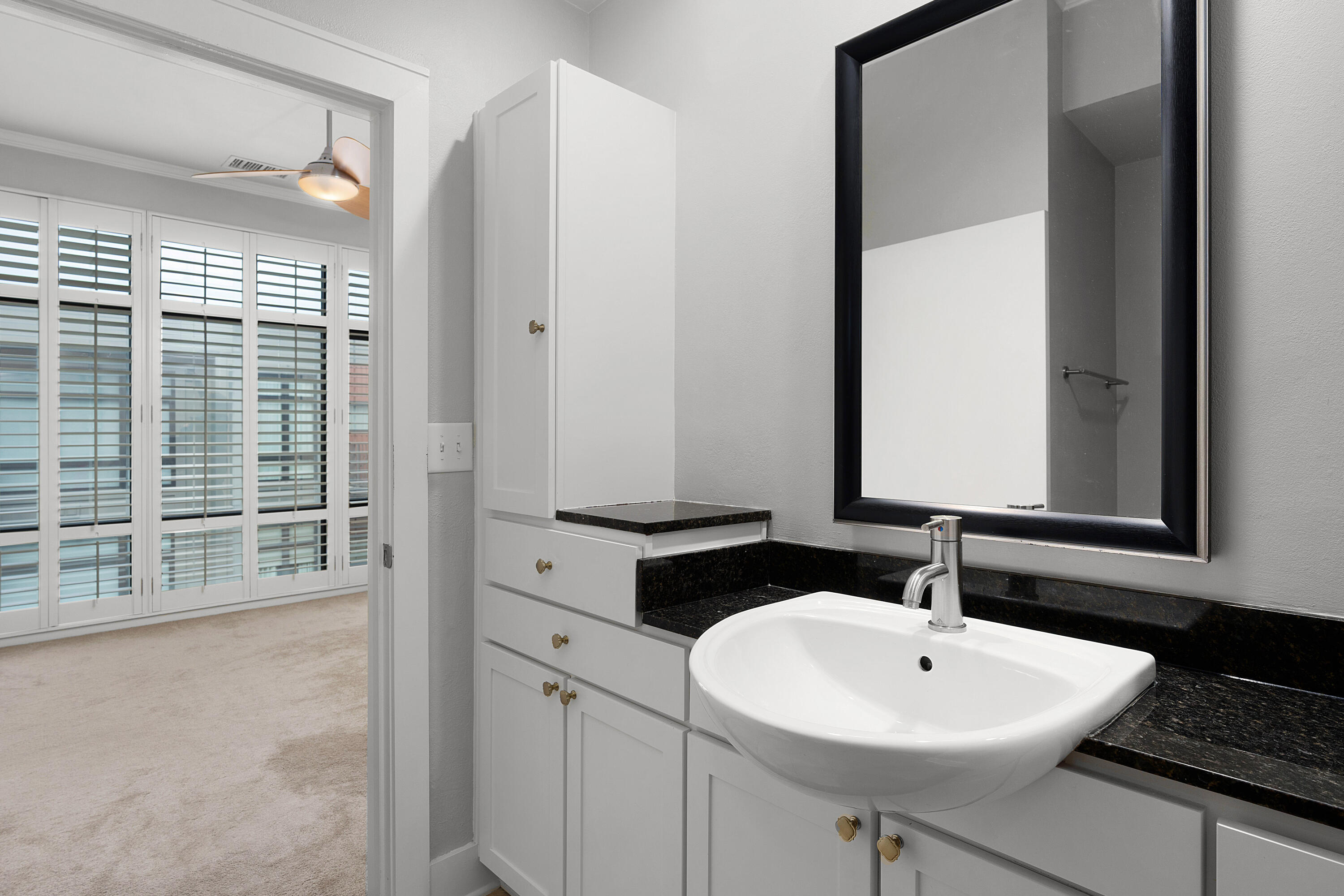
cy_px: 448
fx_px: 672
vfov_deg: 67.4
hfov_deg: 90.0
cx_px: 672
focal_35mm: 18
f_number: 7.1
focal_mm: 18
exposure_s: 1/6
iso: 320
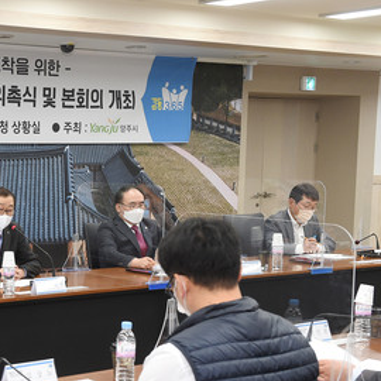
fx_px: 1034
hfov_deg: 20.0
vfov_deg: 20.8
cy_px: 259
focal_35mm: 83
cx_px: -30
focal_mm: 44
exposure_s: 1/125
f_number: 5.6
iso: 1600
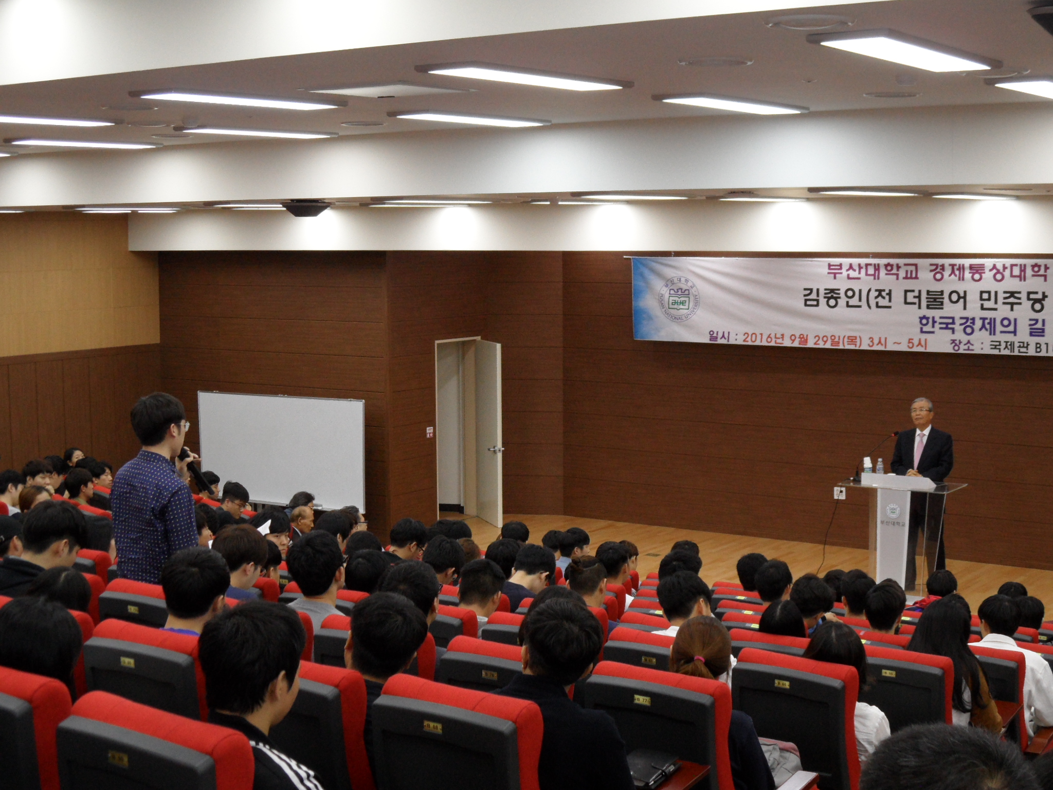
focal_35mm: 50
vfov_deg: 29.1
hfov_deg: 38.2
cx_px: 526
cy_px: 395
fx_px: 1521
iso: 240
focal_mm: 8.2
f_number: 3.8
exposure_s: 1/45
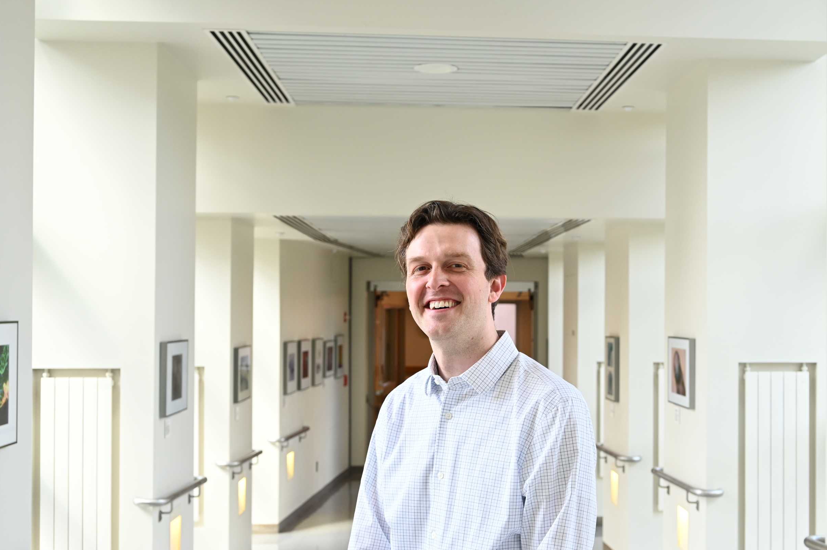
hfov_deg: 41.7
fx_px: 1079
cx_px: 510
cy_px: 301
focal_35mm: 47
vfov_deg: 28.6
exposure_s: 1/125
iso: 720
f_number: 5.3
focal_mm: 38
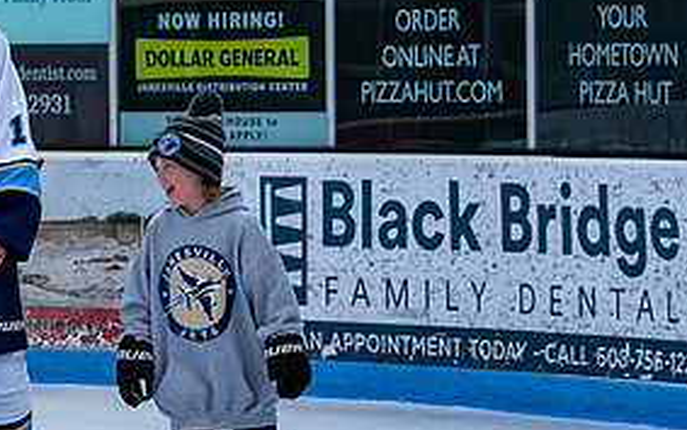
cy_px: 273
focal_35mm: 277
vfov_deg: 4.7
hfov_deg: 7.5
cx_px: -19
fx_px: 5187
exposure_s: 1/400
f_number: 4
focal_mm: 65
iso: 400
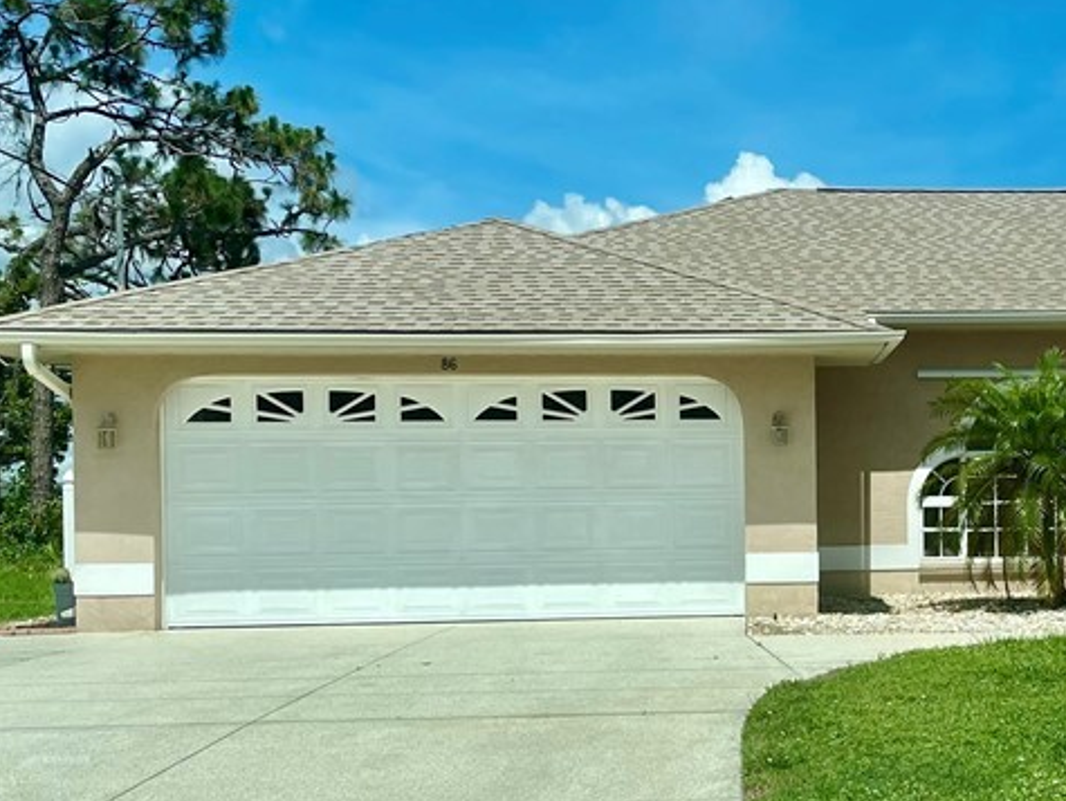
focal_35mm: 56
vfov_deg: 26.0
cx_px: 945
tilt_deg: -0.3
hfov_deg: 32.7
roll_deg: +1.3
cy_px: 518
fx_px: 1726
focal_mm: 4.2
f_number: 1.6
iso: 32
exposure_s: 1/5291
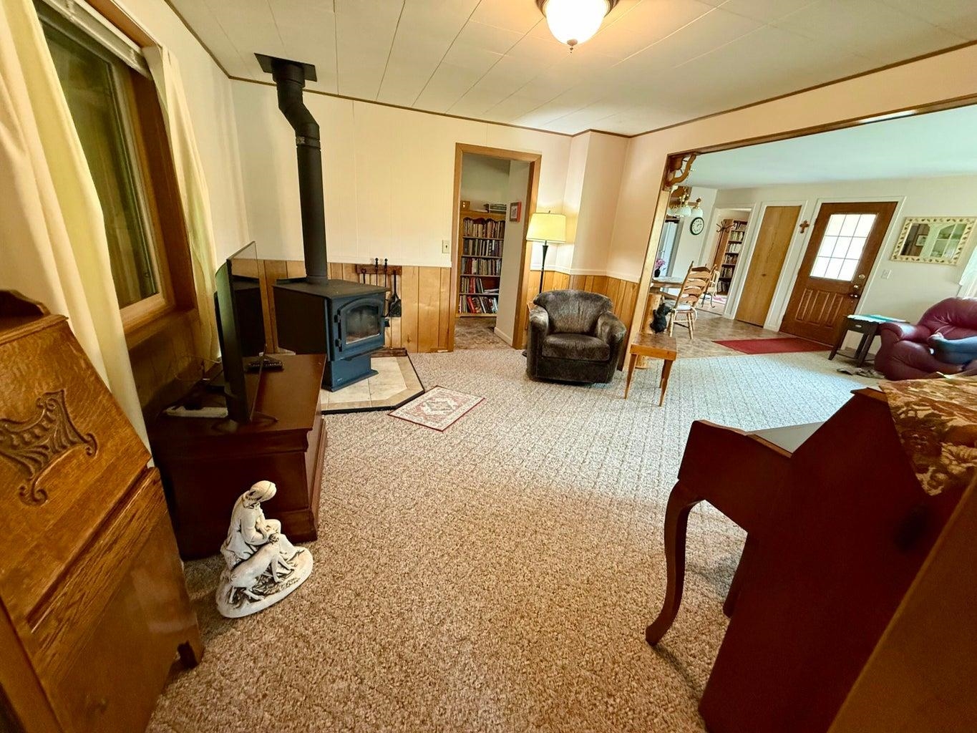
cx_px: 488
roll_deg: -4.6
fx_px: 395
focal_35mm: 14
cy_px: 366
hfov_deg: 102.1
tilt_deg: -18.7
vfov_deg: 85.7
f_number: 2.2
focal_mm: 2.22
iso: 640
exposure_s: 1/60
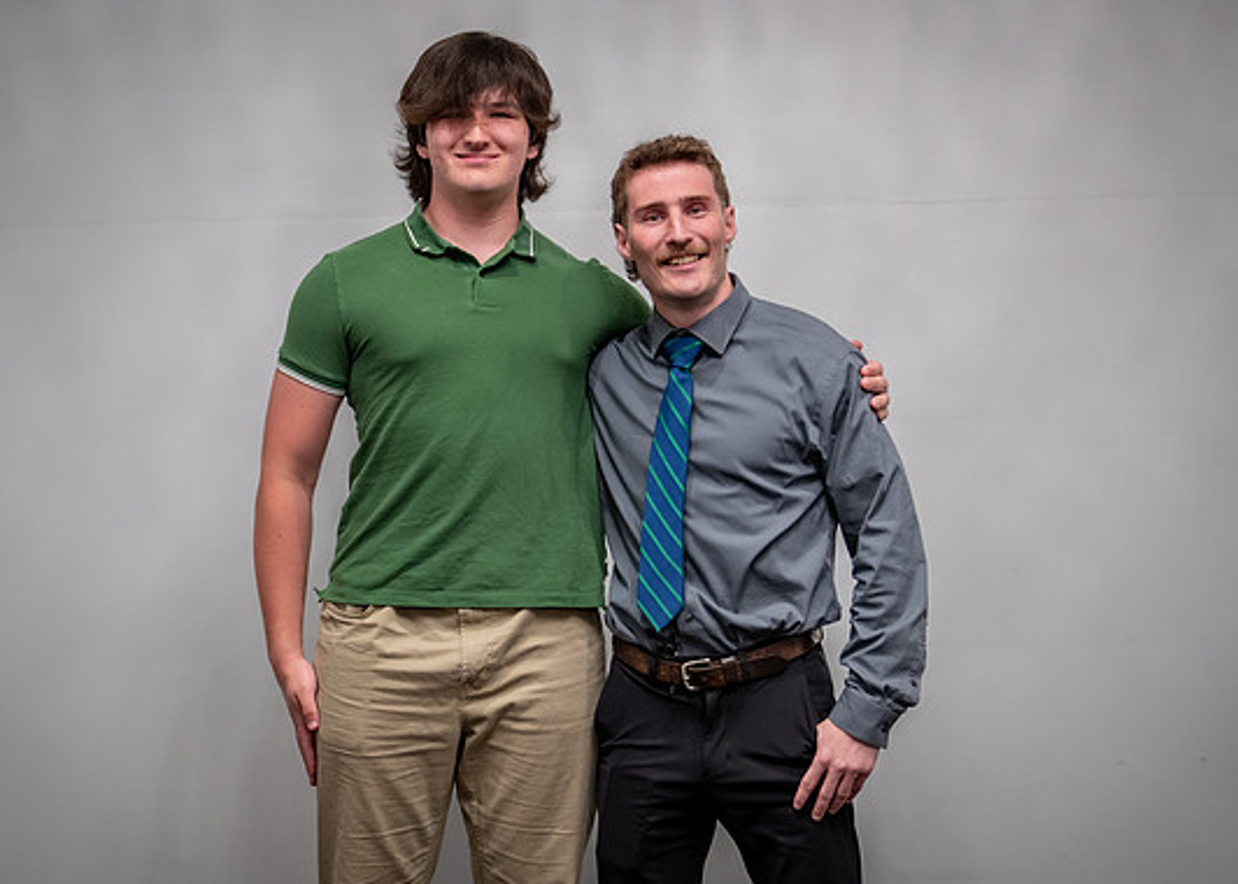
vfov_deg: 22.2
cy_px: 416
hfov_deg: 30.7
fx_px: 2250
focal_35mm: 64
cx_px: 527
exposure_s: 1/320
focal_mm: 50
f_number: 1.2
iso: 500
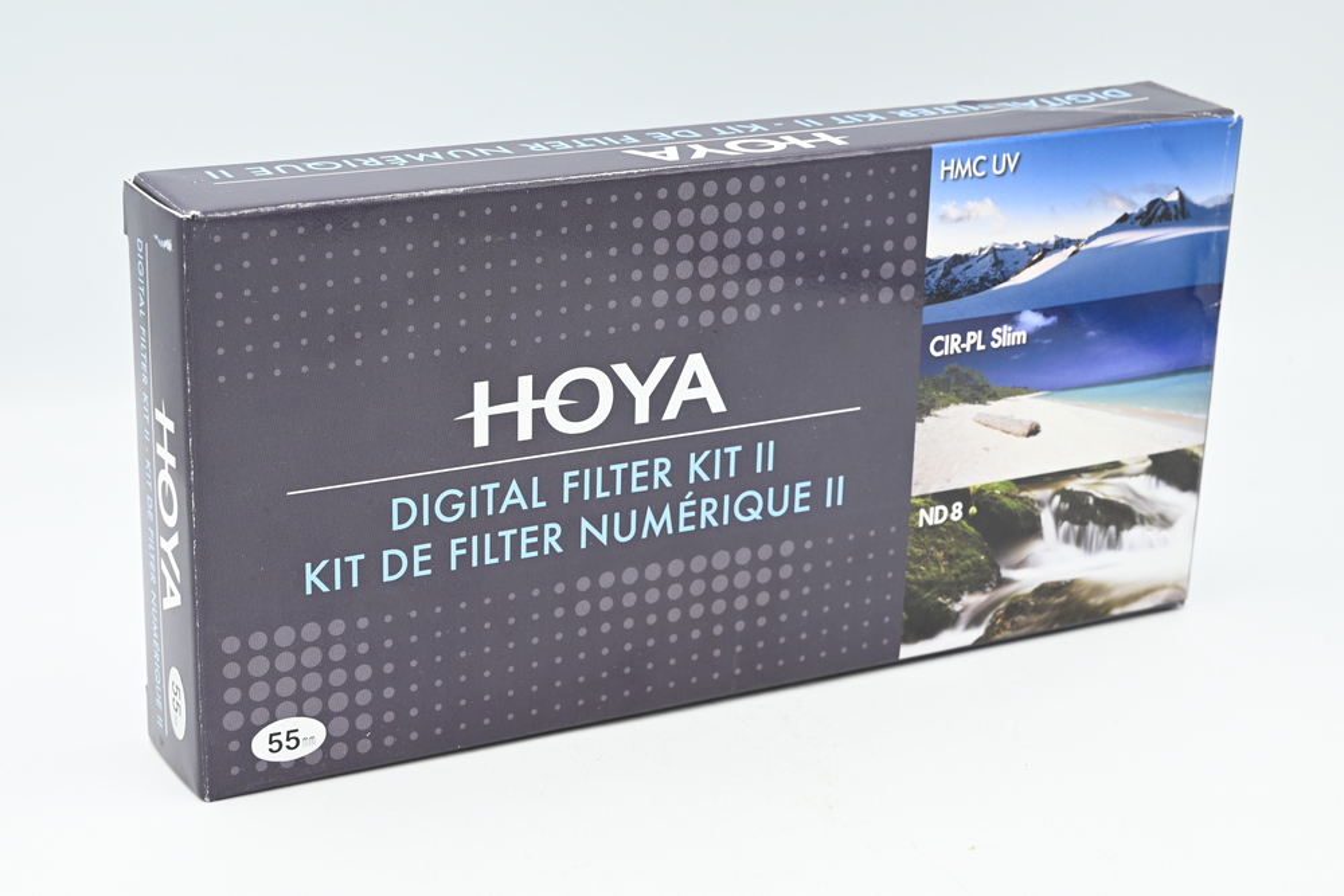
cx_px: 672
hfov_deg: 31.0
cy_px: 448
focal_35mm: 65
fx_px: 2427
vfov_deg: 20.9
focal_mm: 65
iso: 200
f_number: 14
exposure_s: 1/20
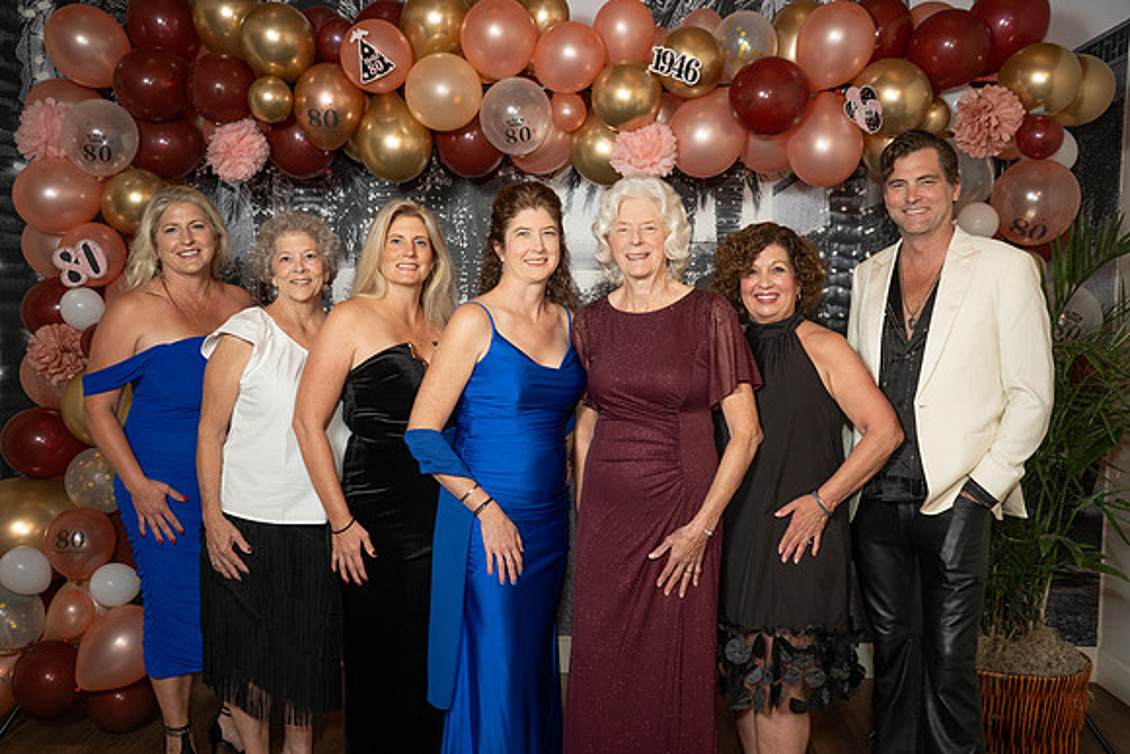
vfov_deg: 39.8
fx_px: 1042
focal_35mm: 33
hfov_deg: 56.9
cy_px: 377
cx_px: 565
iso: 1000
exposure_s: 1/160
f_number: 2.8
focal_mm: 33.2
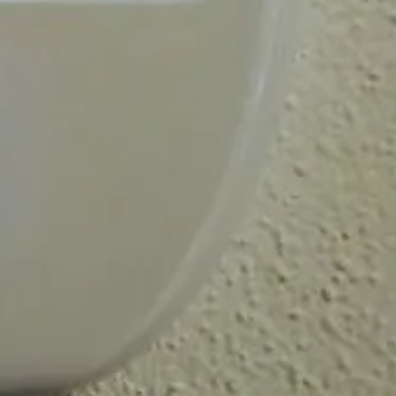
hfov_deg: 17.2
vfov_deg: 19.4
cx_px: -296
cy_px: -84
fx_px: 1087
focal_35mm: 84
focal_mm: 4.5
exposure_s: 1/20
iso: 500
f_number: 2.2
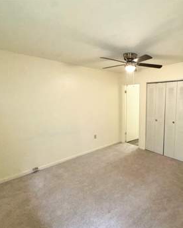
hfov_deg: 66.8
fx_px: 129
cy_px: 117
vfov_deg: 83.3
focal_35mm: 19
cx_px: 135
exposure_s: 1/60
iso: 125
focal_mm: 2.22
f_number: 2.2
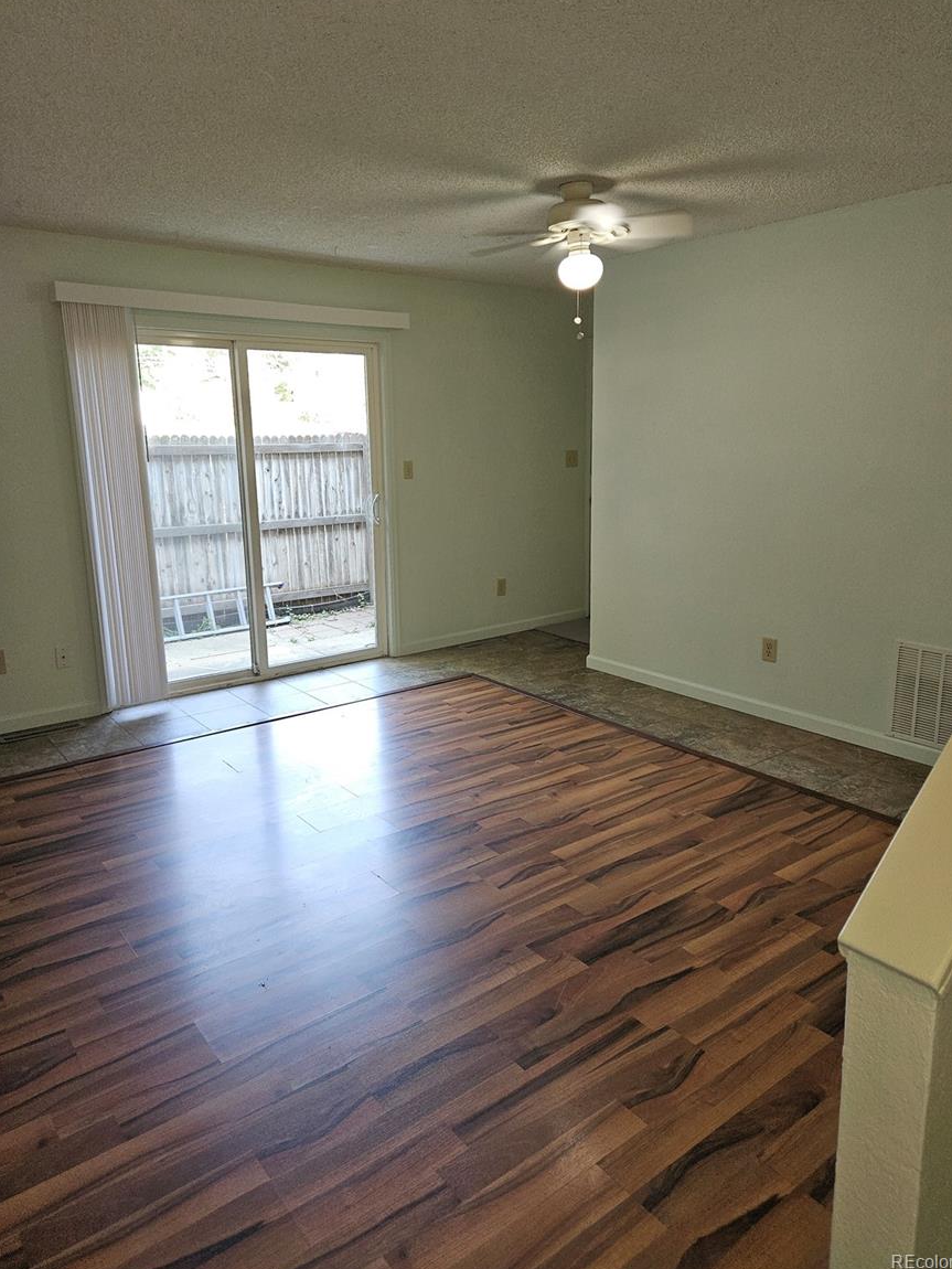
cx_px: 493
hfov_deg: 56.8
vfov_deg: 71.6
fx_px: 880
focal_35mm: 24
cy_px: 614
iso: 80
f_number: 1.8
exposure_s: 1/60
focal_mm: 5.4
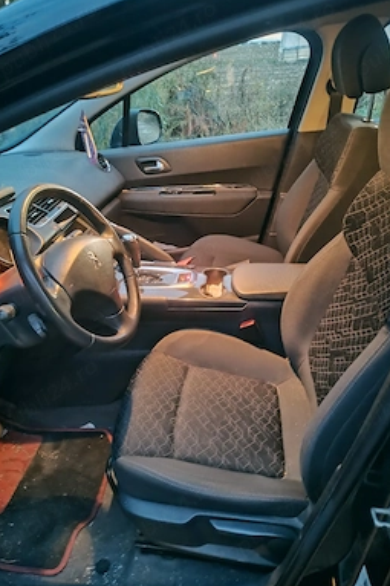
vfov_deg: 69.4
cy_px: 295
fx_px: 423
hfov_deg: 49.5
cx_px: 197
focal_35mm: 26
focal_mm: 5.56
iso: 10944
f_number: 1.8
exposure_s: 1/5
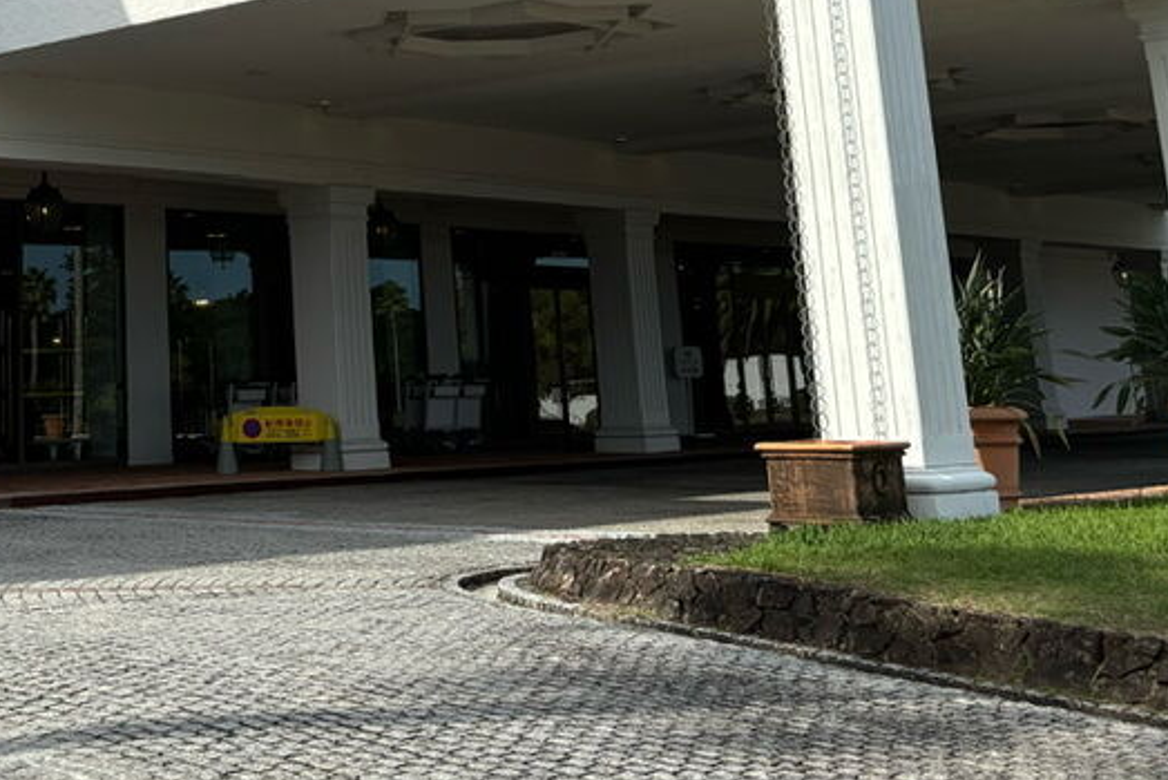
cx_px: 134
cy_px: -132
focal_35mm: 62
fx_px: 2012
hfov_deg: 31.0
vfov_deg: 20.6
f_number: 1.6
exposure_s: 1/3311
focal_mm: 5.96
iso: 50
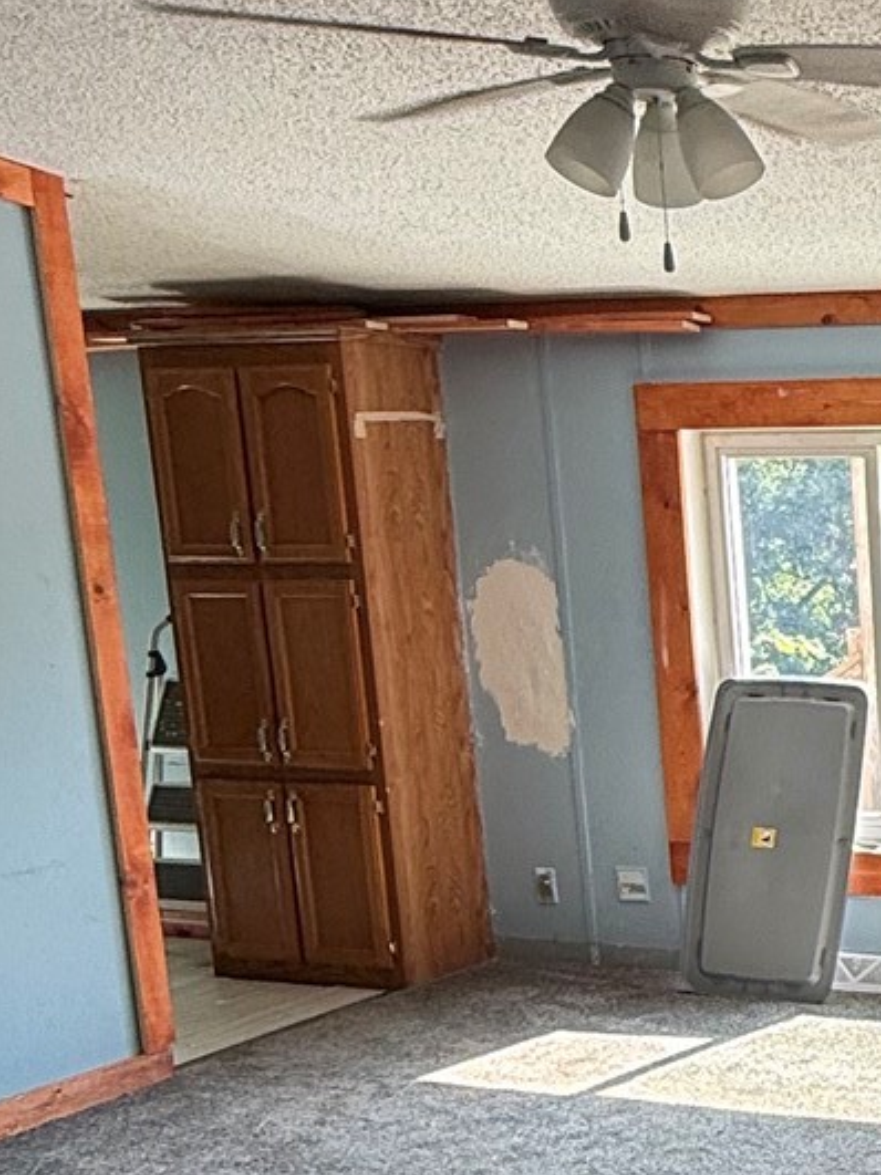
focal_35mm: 54
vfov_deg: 35.0
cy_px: 839
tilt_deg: -10.0
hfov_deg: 22.5
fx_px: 1833
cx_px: 1302
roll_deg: -0.5
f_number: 2.2
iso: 50
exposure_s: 1/156
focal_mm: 2.22
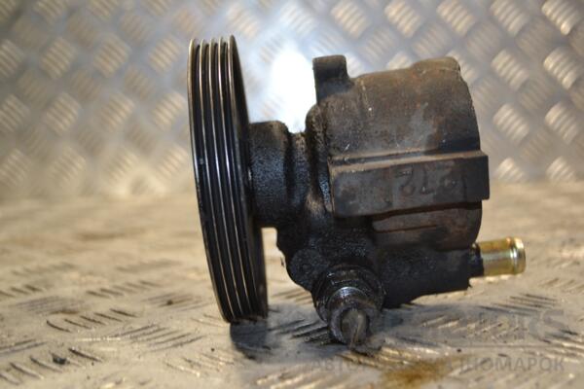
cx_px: 292
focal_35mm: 48
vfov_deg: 28.1
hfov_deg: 41.1
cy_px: 194
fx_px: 779
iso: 320
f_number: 4.8
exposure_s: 1/60
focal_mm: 32
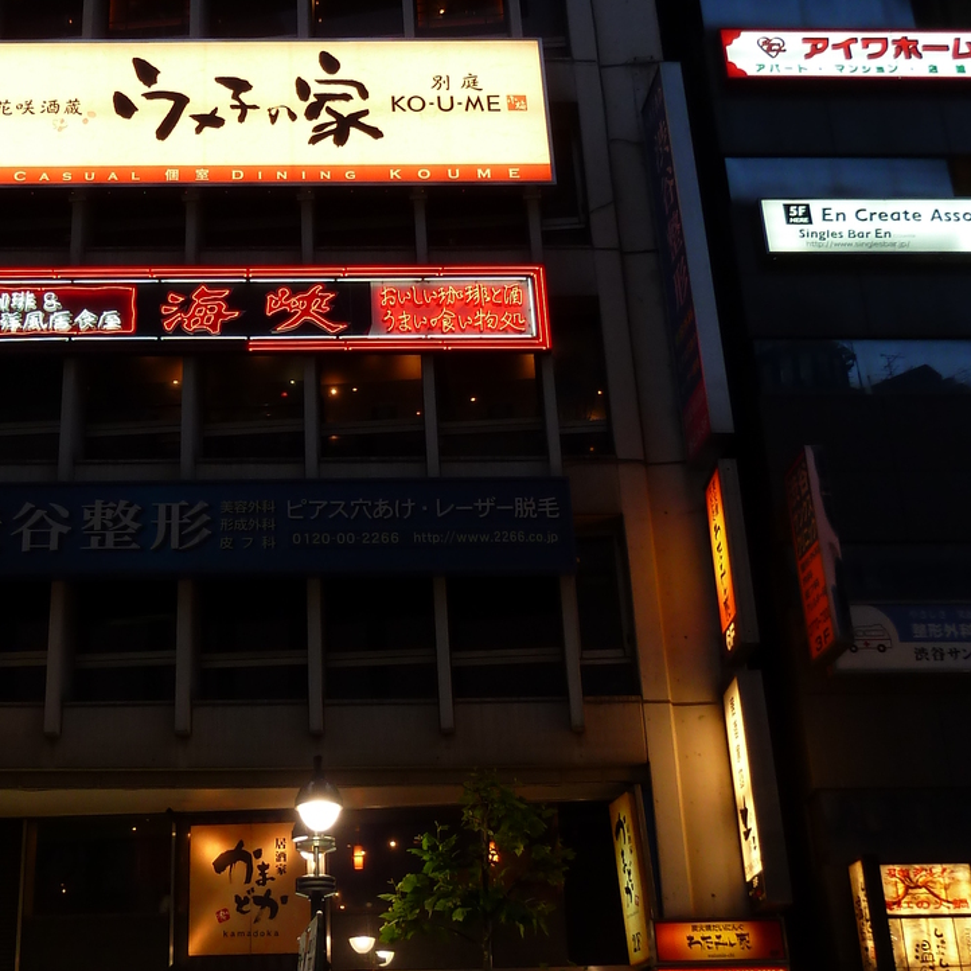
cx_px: 288
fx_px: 1555
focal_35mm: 49
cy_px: 448
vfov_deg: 34.7
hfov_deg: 34.2
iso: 80
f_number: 3.3
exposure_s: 1/25
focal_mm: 4.1
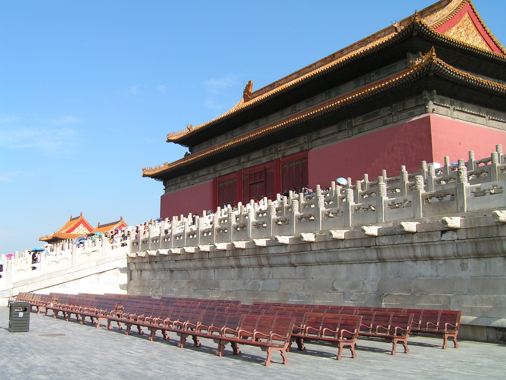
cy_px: 190
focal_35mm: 38
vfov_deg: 37.7
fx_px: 555
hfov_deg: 49.0
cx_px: 253
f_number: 5.6
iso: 50
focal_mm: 6.3
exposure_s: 1/400
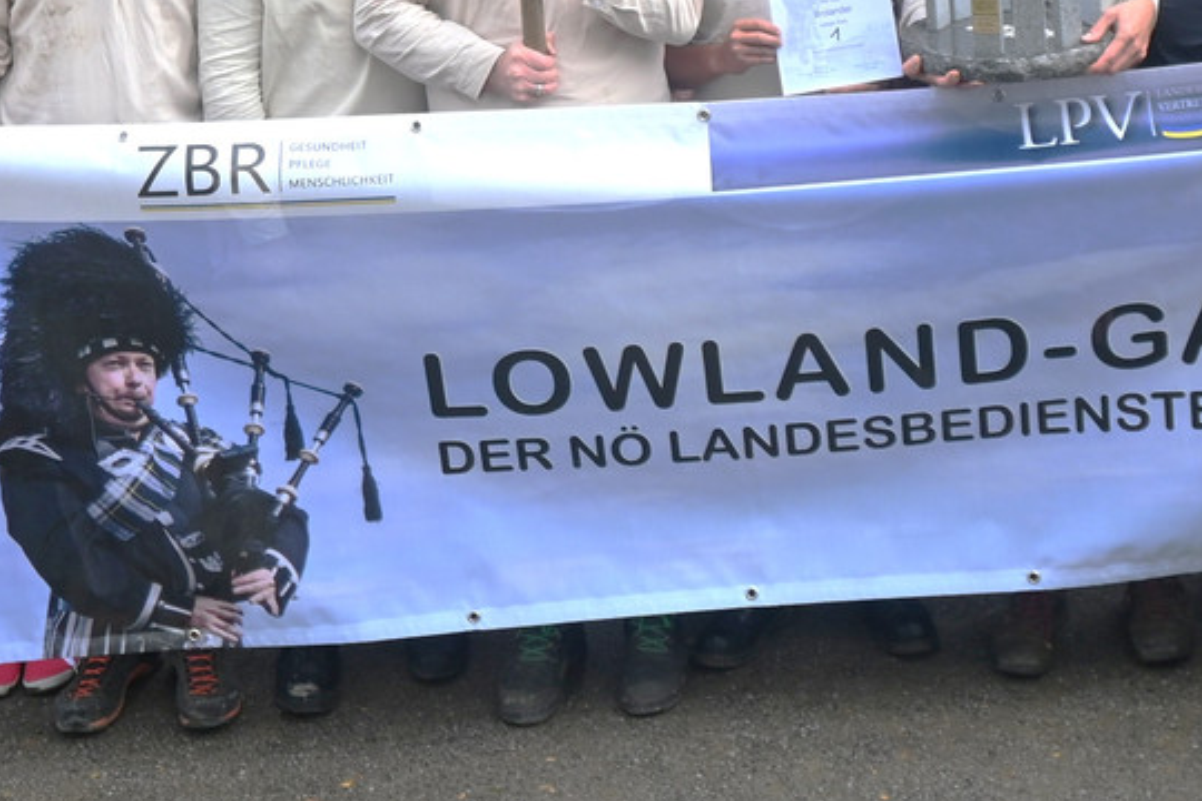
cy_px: -218
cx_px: 759
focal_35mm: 99
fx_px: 3294
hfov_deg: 20.6
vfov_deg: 13.4
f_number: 5.6
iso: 180
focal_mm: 18.5
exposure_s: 1/250
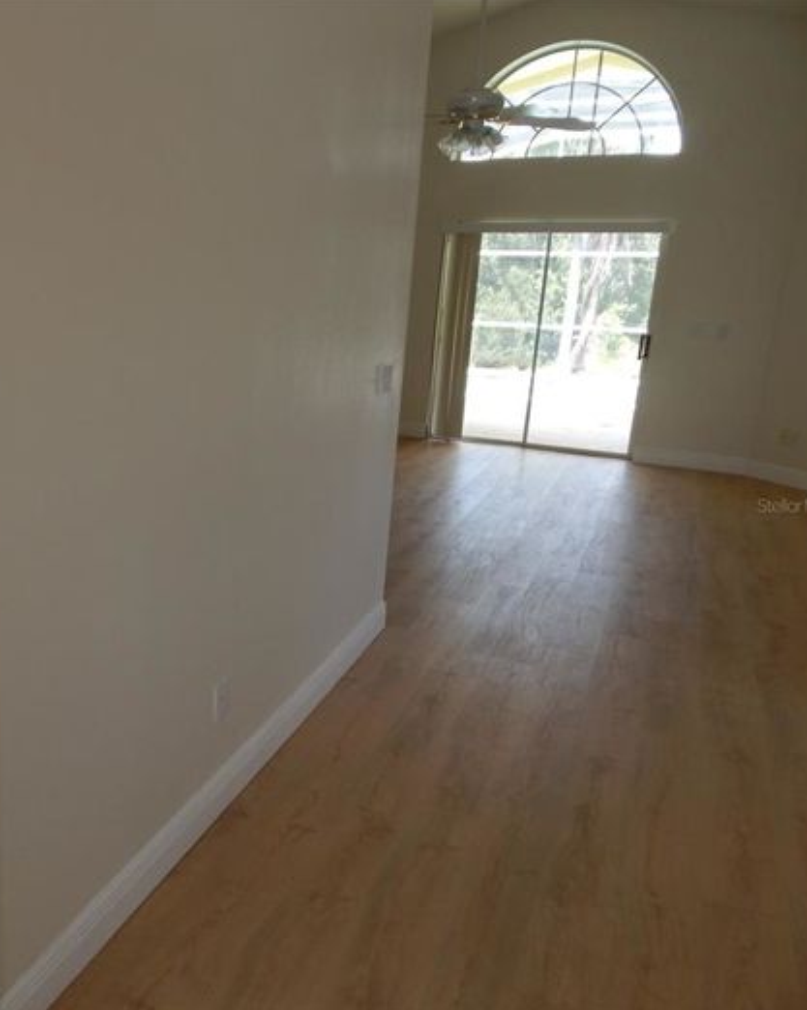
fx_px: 867
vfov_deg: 60.5
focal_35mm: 29
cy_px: 505
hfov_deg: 47.1
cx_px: 156
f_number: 3
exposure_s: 1/100
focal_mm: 4
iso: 125
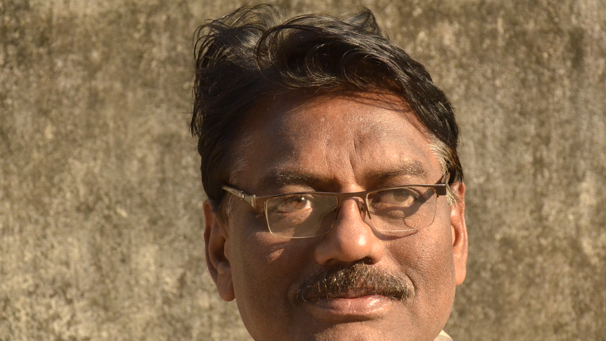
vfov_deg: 13.0
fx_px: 1494
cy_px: 210
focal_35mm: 93
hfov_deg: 22.9
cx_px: 331
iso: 1600
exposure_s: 1/3200
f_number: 6.3
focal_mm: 50
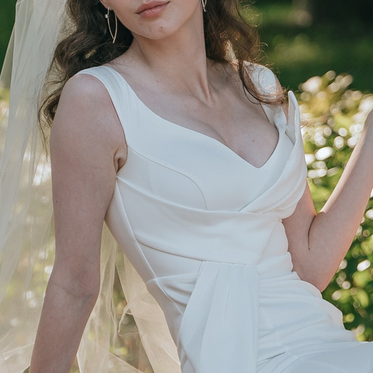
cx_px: 500
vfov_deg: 6.4
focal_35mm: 272
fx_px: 3316
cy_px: 271
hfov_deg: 6.4
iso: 100
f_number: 2
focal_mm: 60
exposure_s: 1/500
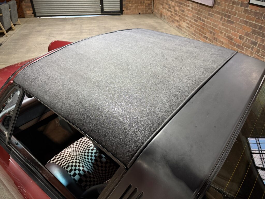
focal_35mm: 24
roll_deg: -0.9
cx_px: 132
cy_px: 100
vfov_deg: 56.8
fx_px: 184
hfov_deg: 71.6
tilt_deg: -34.5
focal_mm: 6.76
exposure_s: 1/50
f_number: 1.78
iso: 200
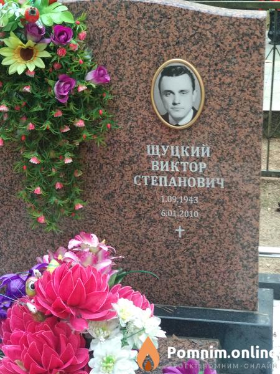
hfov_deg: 28.0
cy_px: 187
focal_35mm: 52
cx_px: 140
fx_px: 561
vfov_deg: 36.8
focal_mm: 5.99
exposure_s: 1/60
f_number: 2.6
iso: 640
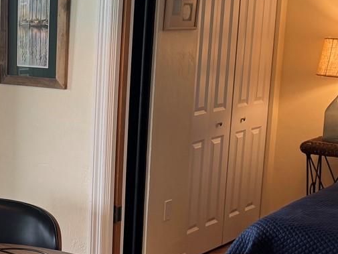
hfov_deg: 23.6
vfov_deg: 19.4
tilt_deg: -11.0
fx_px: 742
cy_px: 145
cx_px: -58
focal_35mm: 76
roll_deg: +0.4
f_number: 1.78
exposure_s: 1/120
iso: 160
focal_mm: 6.76
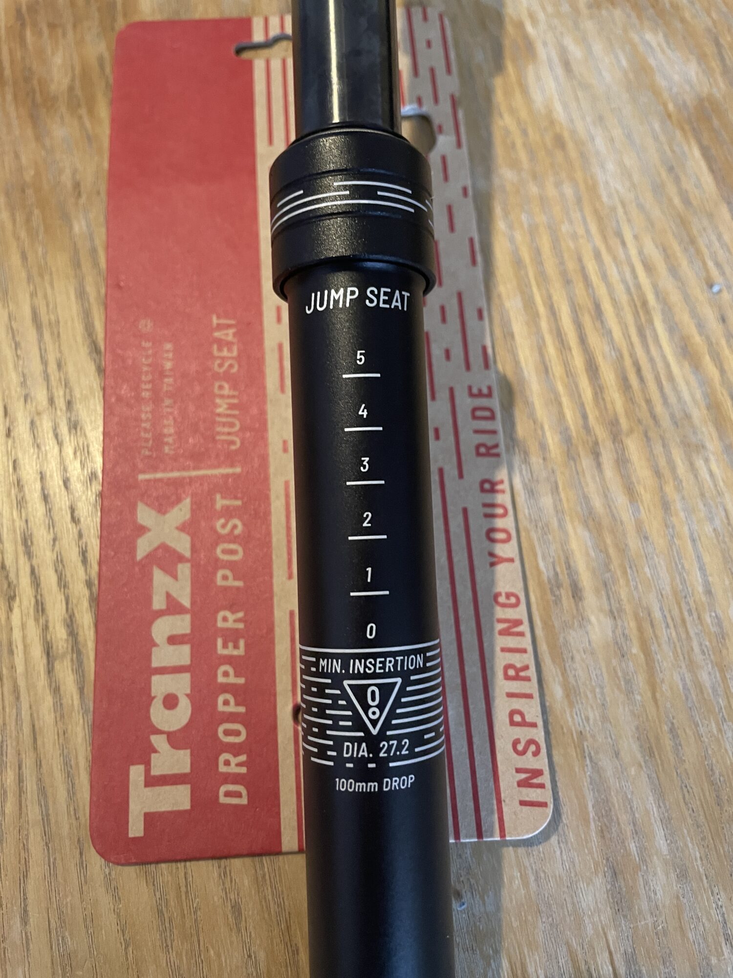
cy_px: 489
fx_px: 734
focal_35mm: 26
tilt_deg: -74.1
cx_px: 366
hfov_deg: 53.1
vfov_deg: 67.3
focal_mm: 4.2
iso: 500
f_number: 1.6
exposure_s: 1/50
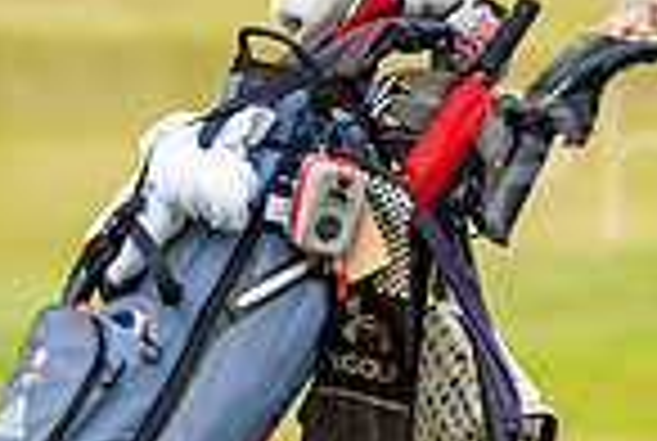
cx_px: 928
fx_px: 16038
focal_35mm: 877
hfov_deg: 2.3
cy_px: 50
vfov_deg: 1.6
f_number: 4
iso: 250
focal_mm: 200
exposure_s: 1/800
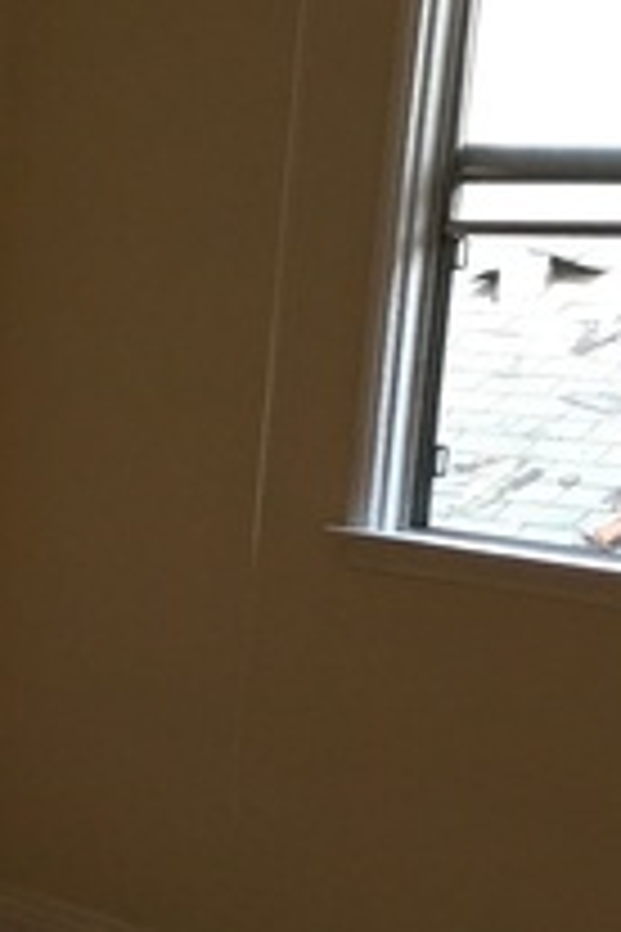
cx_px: -292
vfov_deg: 20.7
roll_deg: -2.5
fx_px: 2510
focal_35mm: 97
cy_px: 772
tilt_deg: -10.8
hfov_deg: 13.4
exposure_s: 1/15
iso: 64
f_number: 2.2
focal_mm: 4.15
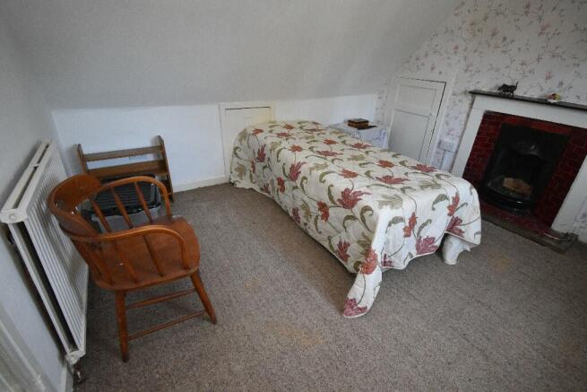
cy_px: 196
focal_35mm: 16
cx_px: 294
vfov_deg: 72.1
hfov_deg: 95.0
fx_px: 269
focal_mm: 11
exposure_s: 1/125
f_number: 4.8
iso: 2000
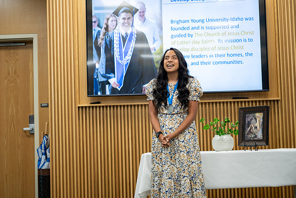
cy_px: 90
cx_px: 134
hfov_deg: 26.5
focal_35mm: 76
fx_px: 628
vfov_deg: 17.9
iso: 400
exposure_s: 1/100
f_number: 2.8
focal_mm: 70
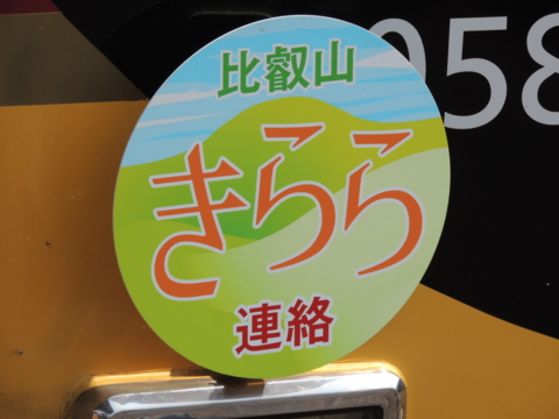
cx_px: 280
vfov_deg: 5.4
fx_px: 4441
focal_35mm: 275
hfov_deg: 7.2
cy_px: 210
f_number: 4.7
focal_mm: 49
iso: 100
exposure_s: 1/500
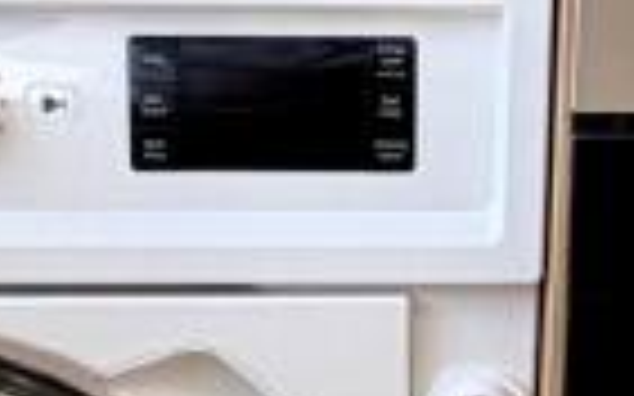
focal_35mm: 108
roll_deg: +0.0
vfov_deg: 11.9
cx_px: 396
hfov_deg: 19.3
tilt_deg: -17.3
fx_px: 1865
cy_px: 428
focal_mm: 2.22
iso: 160
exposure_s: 1/121
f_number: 2.2
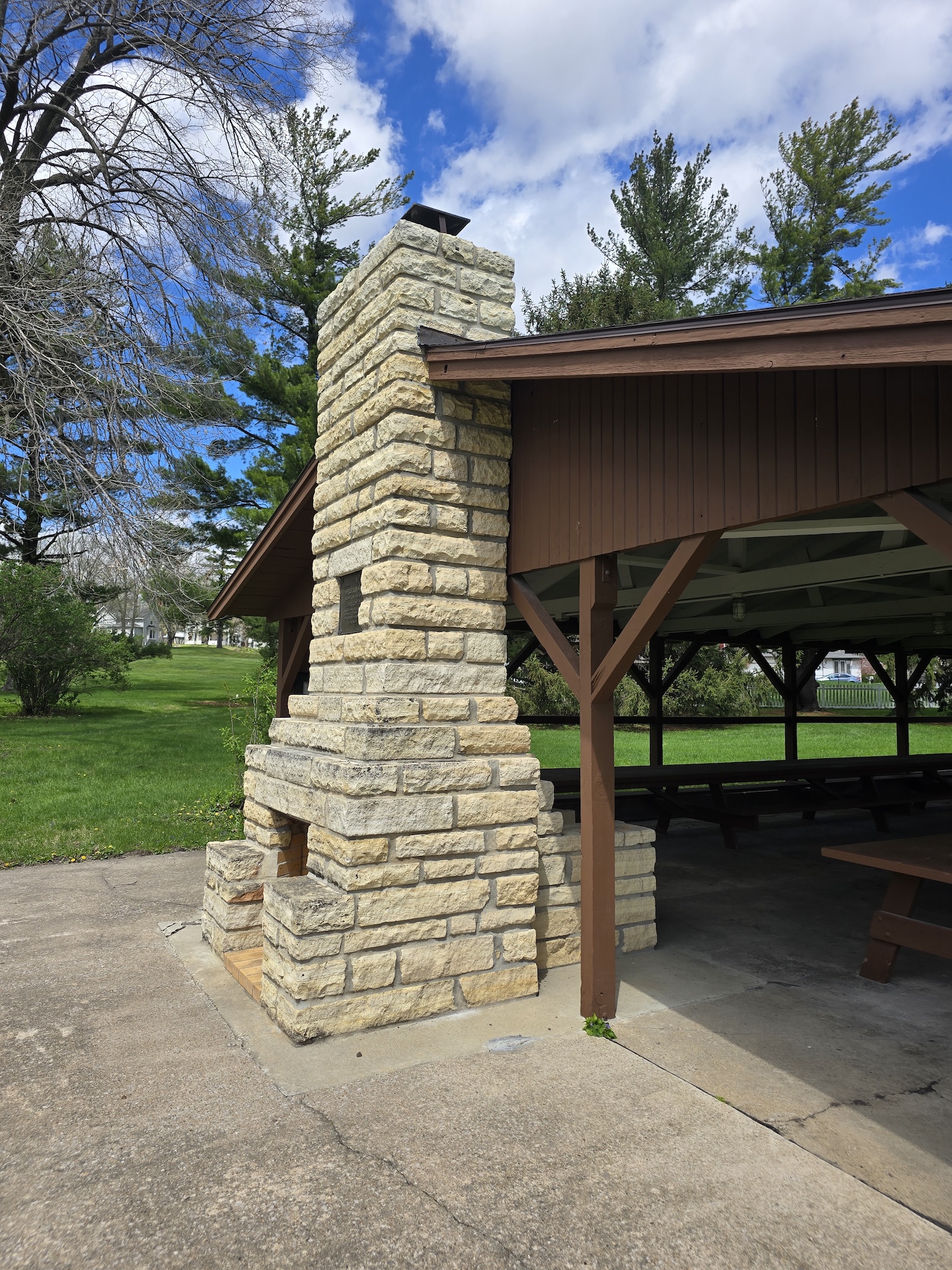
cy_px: 635
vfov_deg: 73.9
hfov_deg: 58.9
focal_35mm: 23
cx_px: 476
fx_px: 843
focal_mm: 6.3
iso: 12
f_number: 1.7
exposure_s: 1/694
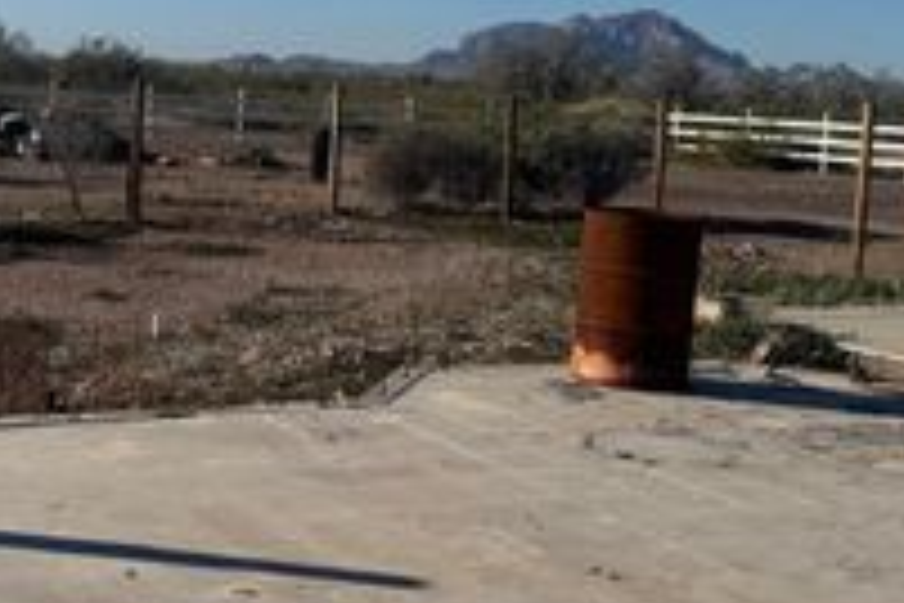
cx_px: 234
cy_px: 223
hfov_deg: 31.8
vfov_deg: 21.9
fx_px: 1557
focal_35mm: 62
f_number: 1.78
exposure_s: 1/7937
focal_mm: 6.76
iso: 80
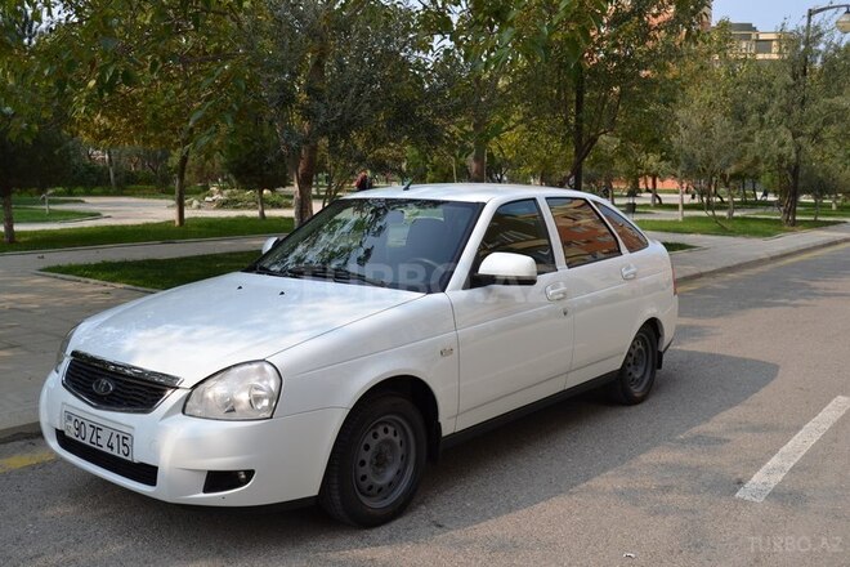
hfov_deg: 55.1
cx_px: 425
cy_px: 284
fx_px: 815
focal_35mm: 34
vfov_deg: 38.4
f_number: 7.1
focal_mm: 23
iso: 100
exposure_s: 1/200
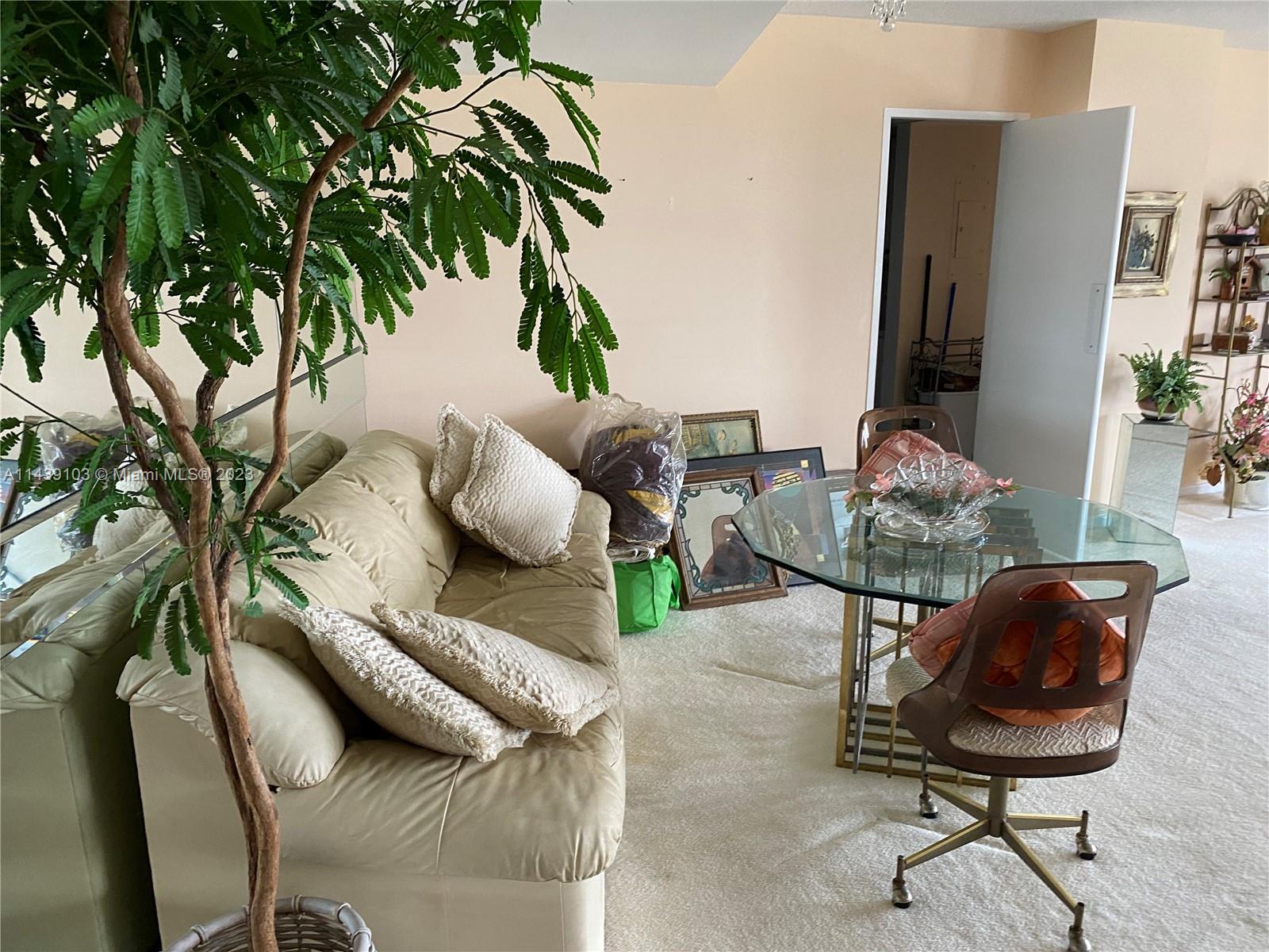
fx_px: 953
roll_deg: +0.9
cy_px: 476
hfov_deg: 67.3
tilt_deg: -15.8
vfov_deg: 53.1
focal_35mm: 26
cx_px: 634
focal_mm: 4.25
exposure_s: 1/60
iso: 160
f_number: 1.8
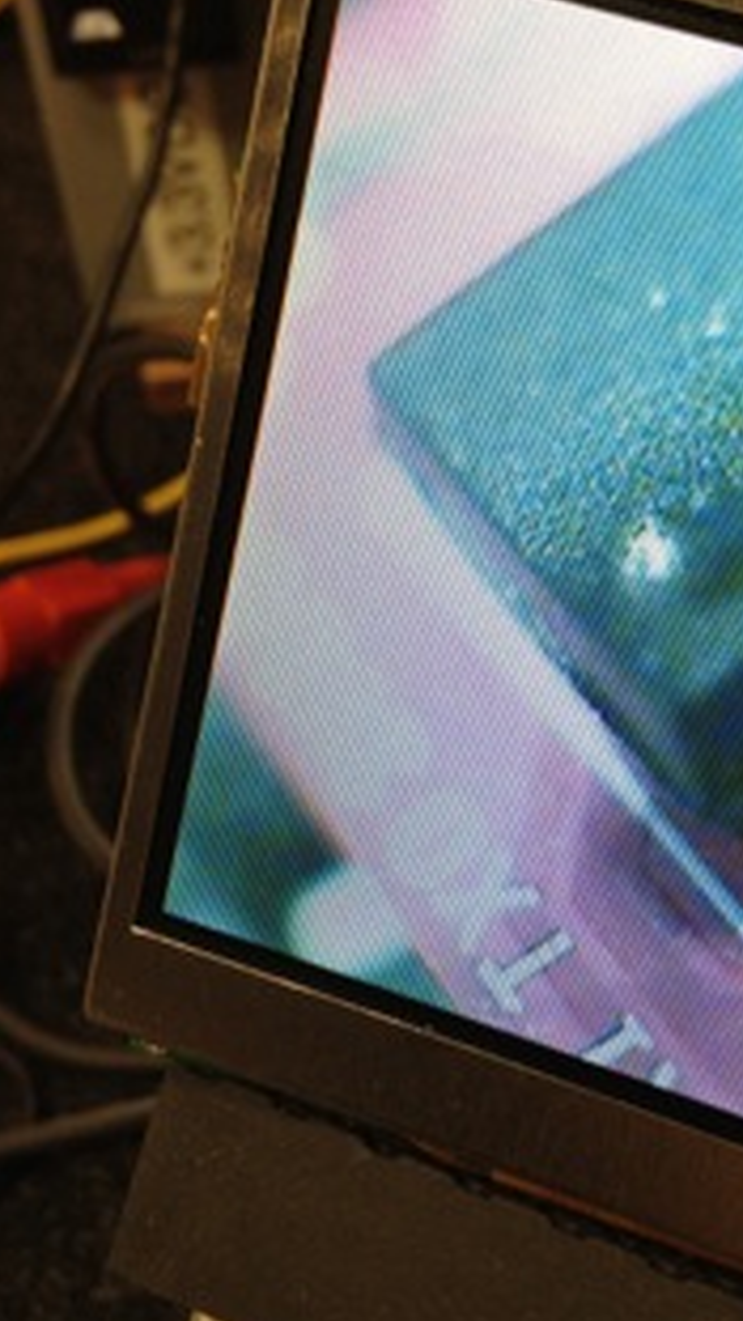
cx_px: 624
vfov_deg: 32.3
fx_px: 2276
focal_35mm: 65
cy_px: 633
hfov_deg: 18.3
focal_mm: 4.28
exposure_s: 1/60
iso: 64
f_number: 2.4
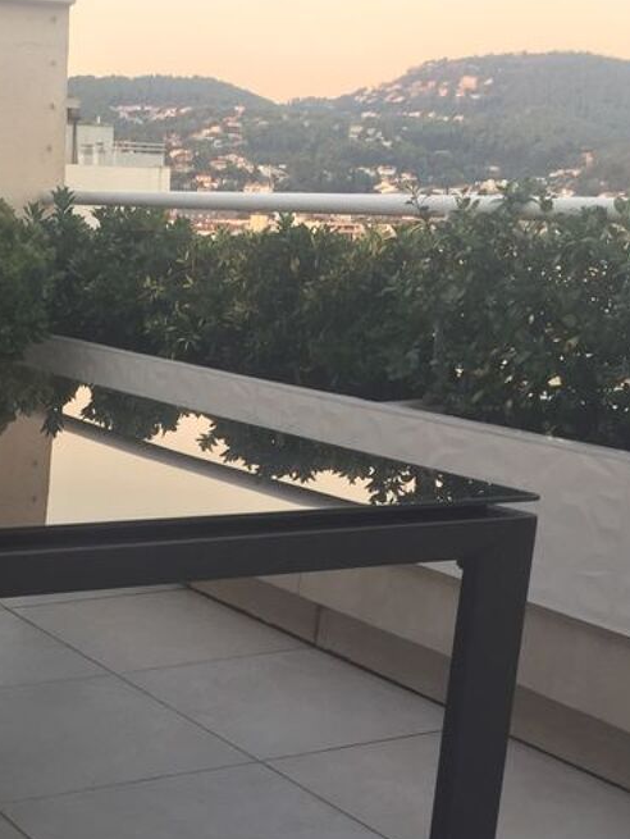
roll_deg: -1.6
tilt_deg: -12.9
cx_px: 38
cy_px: 540
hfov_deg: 24.0
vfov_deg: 32.5
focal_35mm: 59
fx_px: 1430
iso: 40
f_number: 2.2
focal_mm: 4.15
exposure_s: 1/33
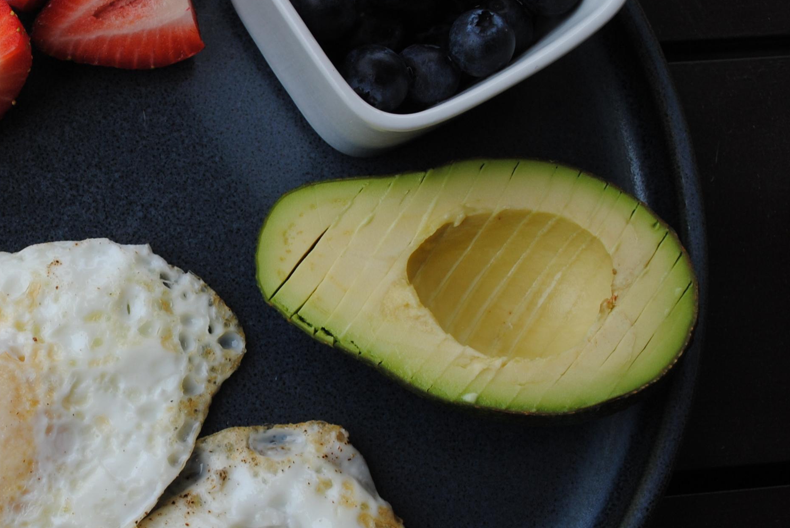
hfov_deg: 26.7
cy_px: 273
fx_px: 1625
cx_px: 143
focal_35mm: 74
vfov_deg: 18.5
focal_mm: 24
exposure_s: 1/160
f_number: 6.3
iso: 100
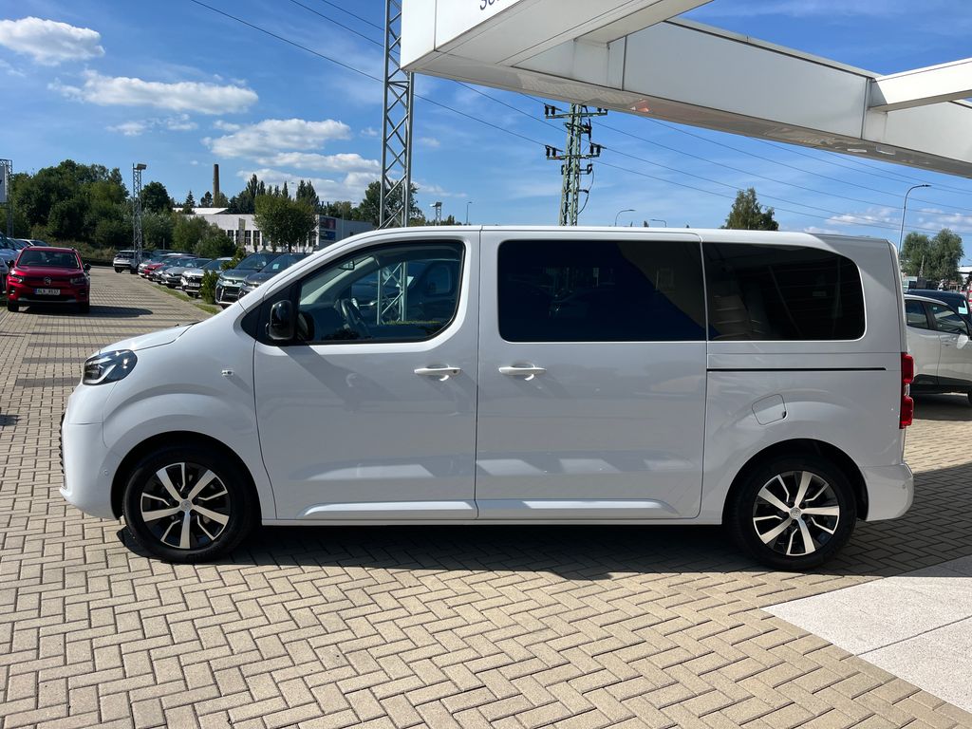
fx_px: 730
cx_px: 486
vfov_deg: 53.1
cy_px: 364
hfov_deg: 67.3
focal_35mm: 26
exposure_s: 1/3876
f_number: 1.6
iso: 50
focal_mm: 5.1
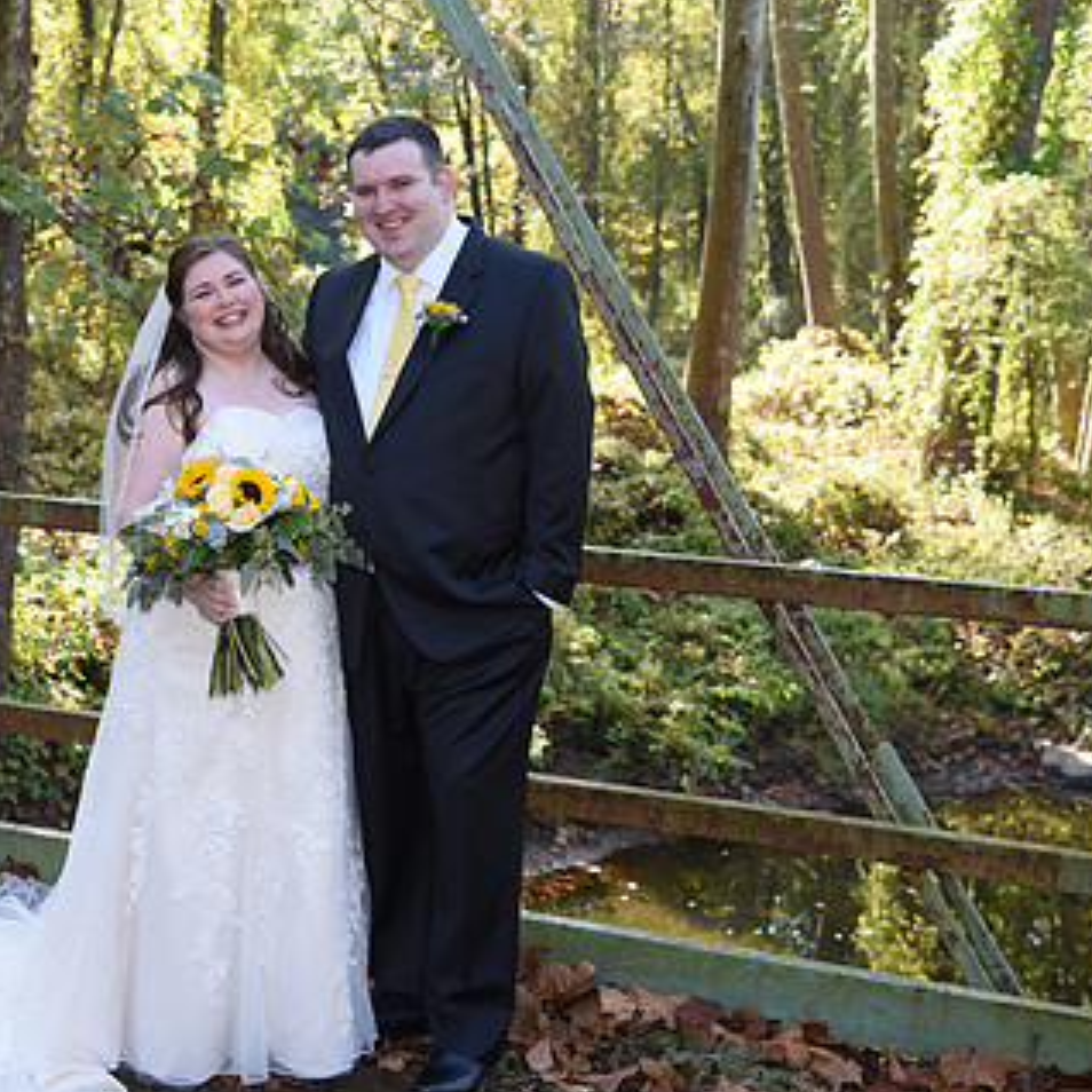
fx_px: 2106
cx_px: 326
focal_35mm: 59
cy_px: 585
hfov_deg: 28.8
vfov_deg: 29.1
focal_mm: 38
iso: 400
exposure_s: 1/200
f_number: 4.5
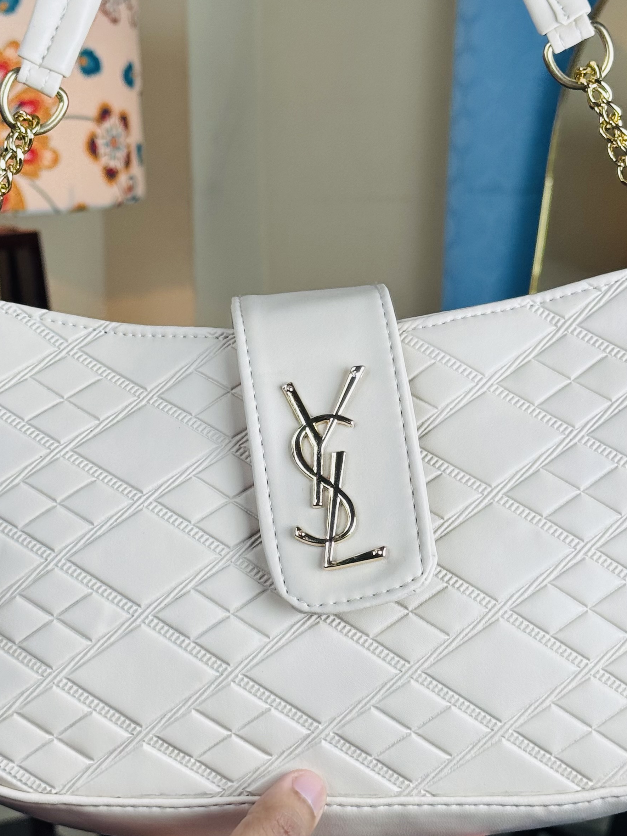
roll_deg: +0.8
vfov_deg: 23.8
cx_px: 283
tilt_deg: -8.0
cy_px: 438
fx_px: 1980
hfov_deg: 18.0
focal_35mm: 82
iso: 64
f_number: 1.78
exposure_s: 1/445
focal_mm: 6.76
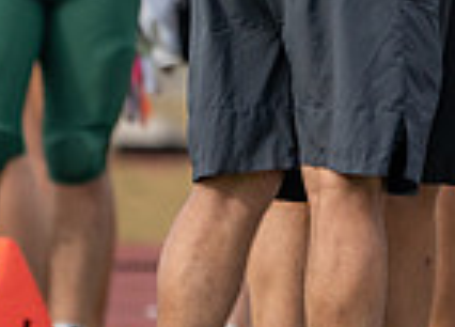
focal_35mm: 1717
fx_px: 22230
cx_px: 574
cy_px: -192
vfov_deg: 0.8
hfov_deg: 1.2
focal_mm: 400
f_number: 5.6
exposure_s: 1/1250
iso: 320
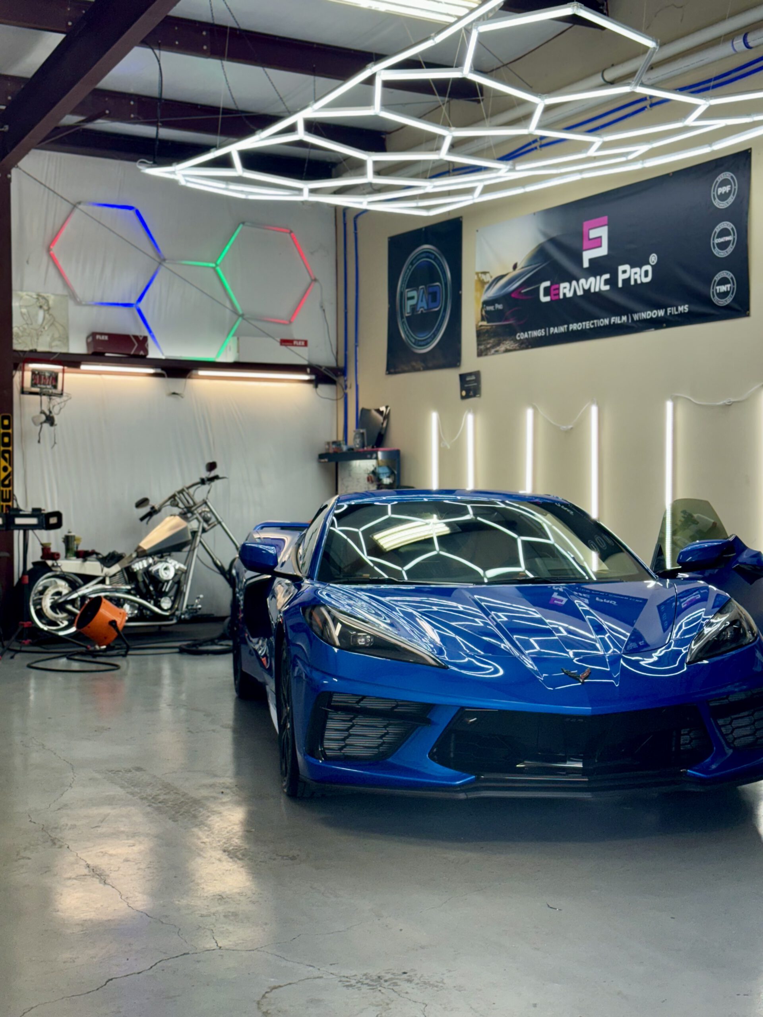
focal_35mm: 48
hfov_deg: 30.3
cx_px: 382
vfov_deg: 39.7
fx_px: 1411
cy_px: 508
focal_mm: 6.76
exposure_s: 1/267
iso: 64
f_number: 1.78
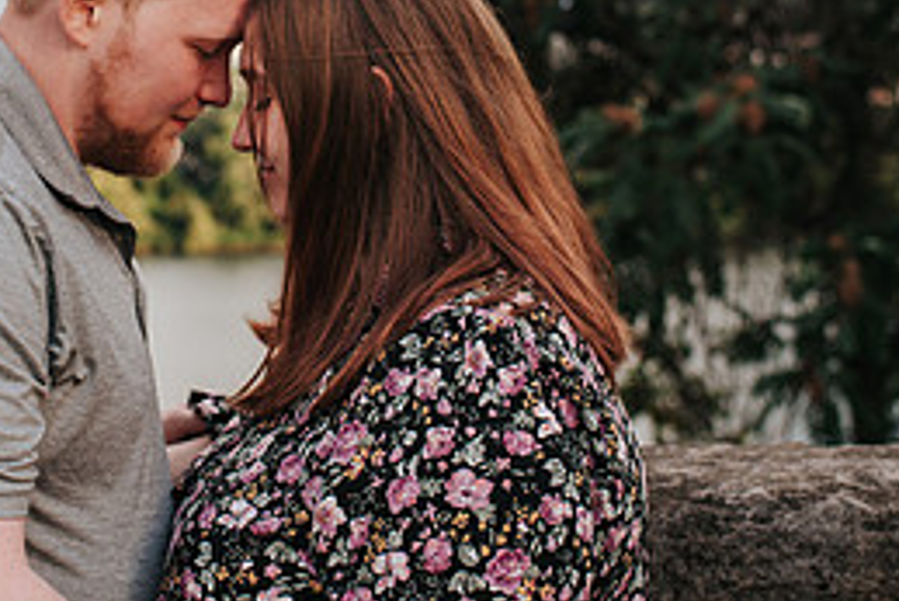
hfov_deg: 24.6
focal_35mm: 82
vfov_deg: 16.5
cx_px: 260
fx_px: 2049
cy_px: 75
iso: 160
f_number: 3.2
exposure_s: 1/400
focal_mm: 35
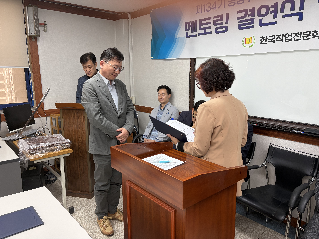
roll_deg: +0.2
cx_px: 160
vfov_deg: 53.1
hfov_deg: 67.3
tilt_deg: -9.8
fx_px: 240
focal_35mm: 26
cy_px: 120
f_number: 1.6
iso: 80
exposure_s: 1/60
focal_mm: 5.96
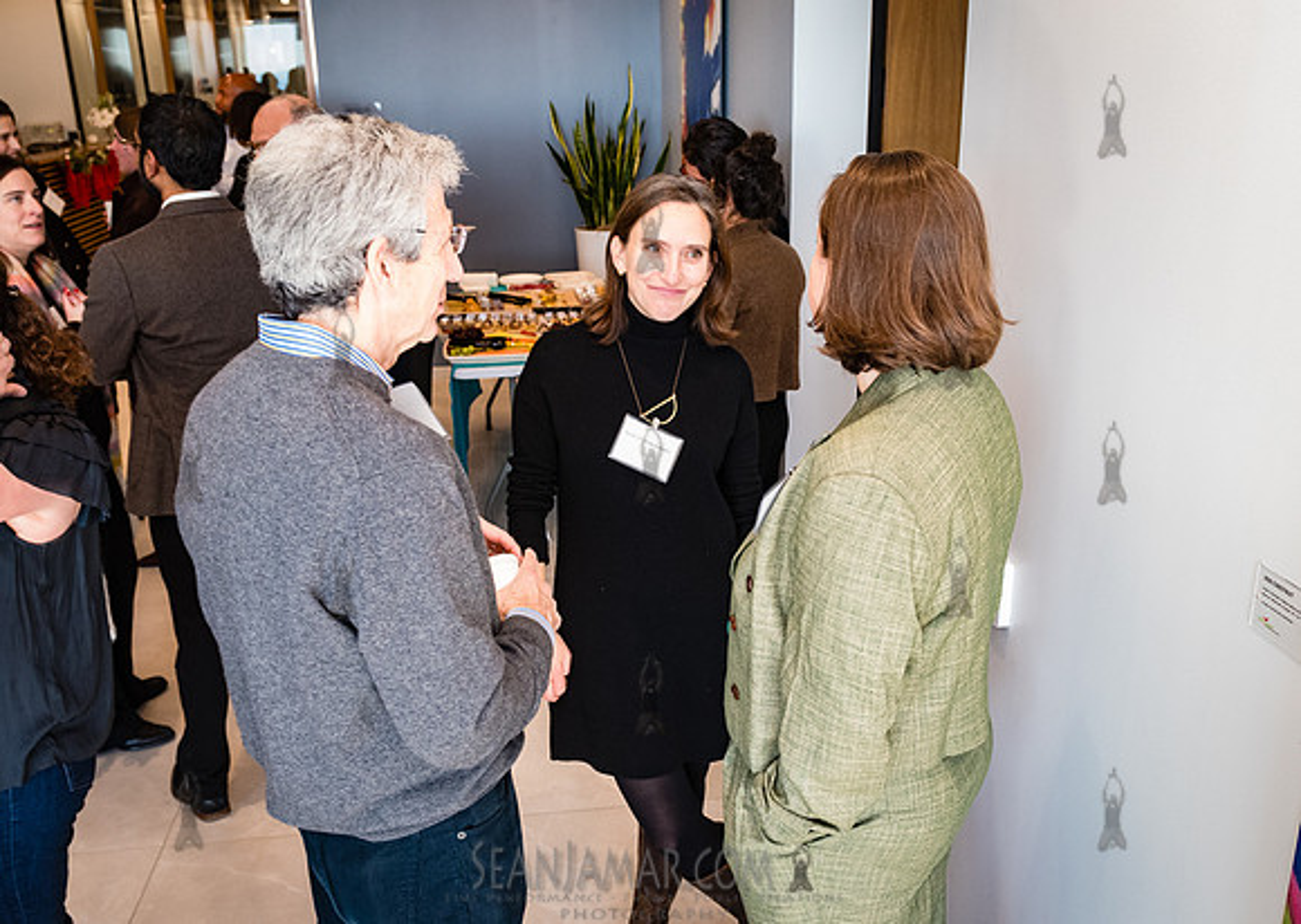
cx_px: 675
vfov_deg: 41.6
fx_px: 1215
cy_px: 498
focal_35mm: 33
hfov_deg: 56.3
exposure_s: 1/160
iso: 2000
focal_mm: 24
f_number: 4.5
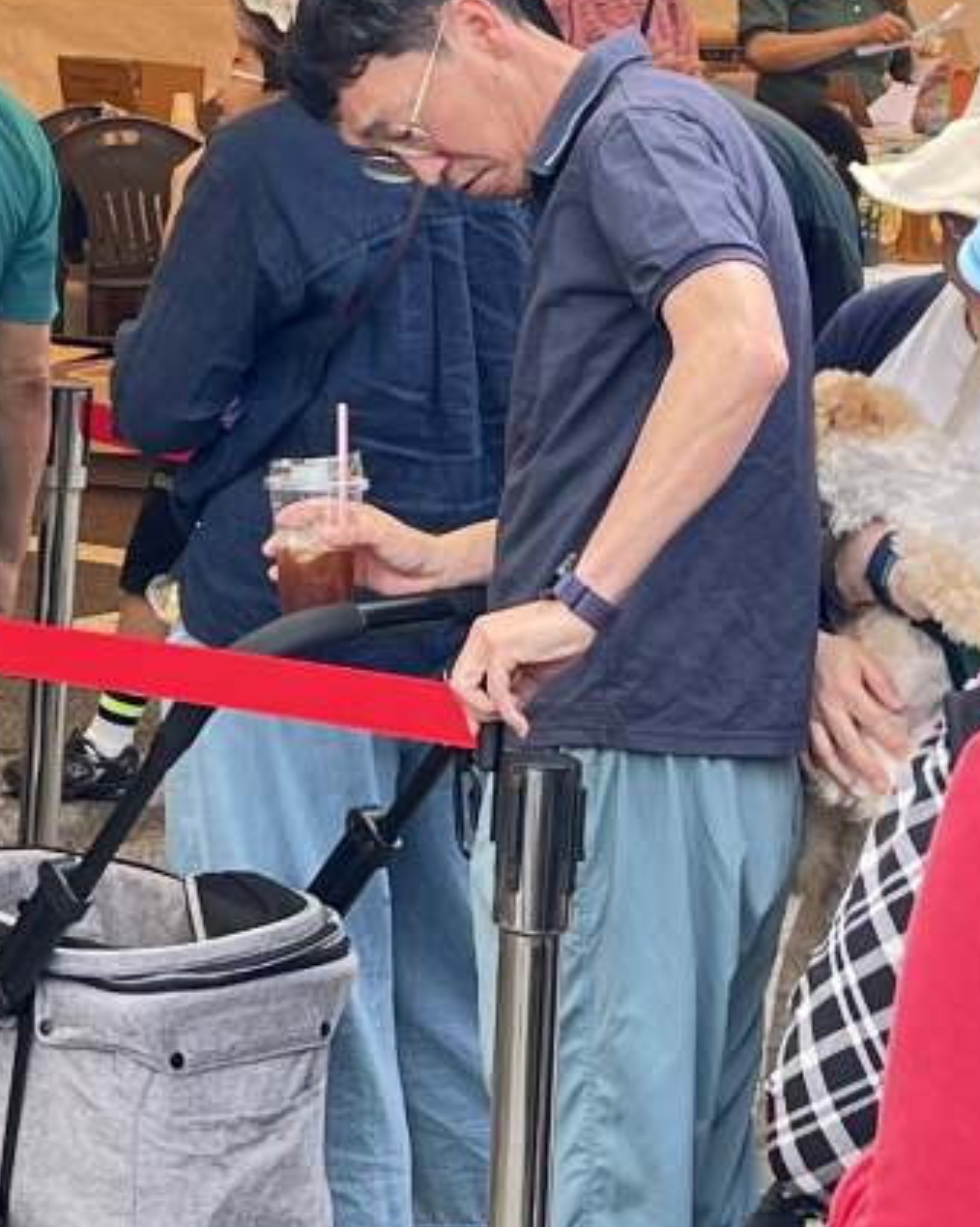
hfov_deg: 12.8
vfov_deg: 15.9
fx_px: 4354
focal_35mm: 120
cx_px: 119
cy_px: 139
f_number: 1.5
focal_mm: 5.7
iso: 50
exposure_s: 1/392
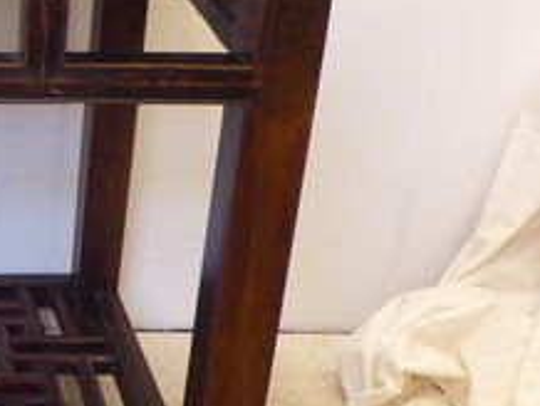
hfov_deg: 20.5
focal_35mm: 88
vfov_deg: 16.8
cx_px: -144
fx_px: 1374
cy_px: 230
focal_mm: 5.4
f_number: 3.5
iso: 400
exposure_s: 1/15
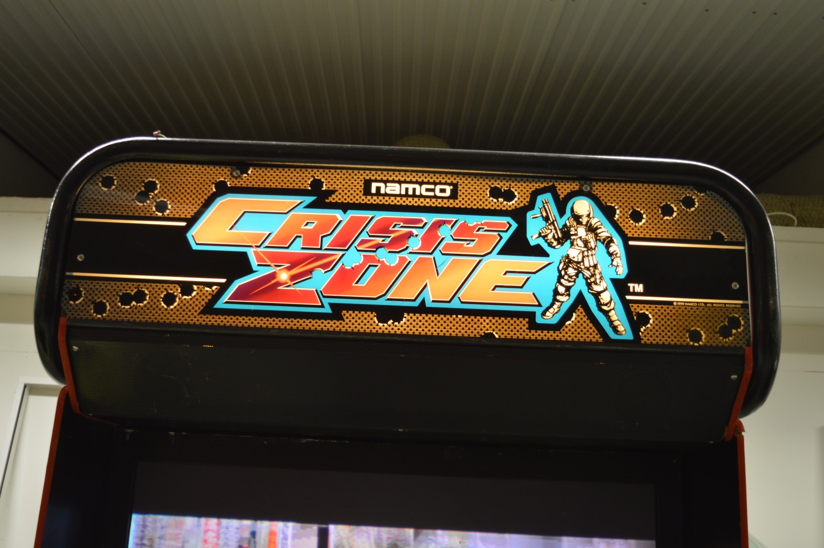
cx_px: 412
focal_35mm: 38
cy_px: 274
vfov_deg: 35.4
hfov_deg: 51.3
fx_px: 858
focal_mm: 25
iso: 400
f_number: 4
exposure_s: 1/20
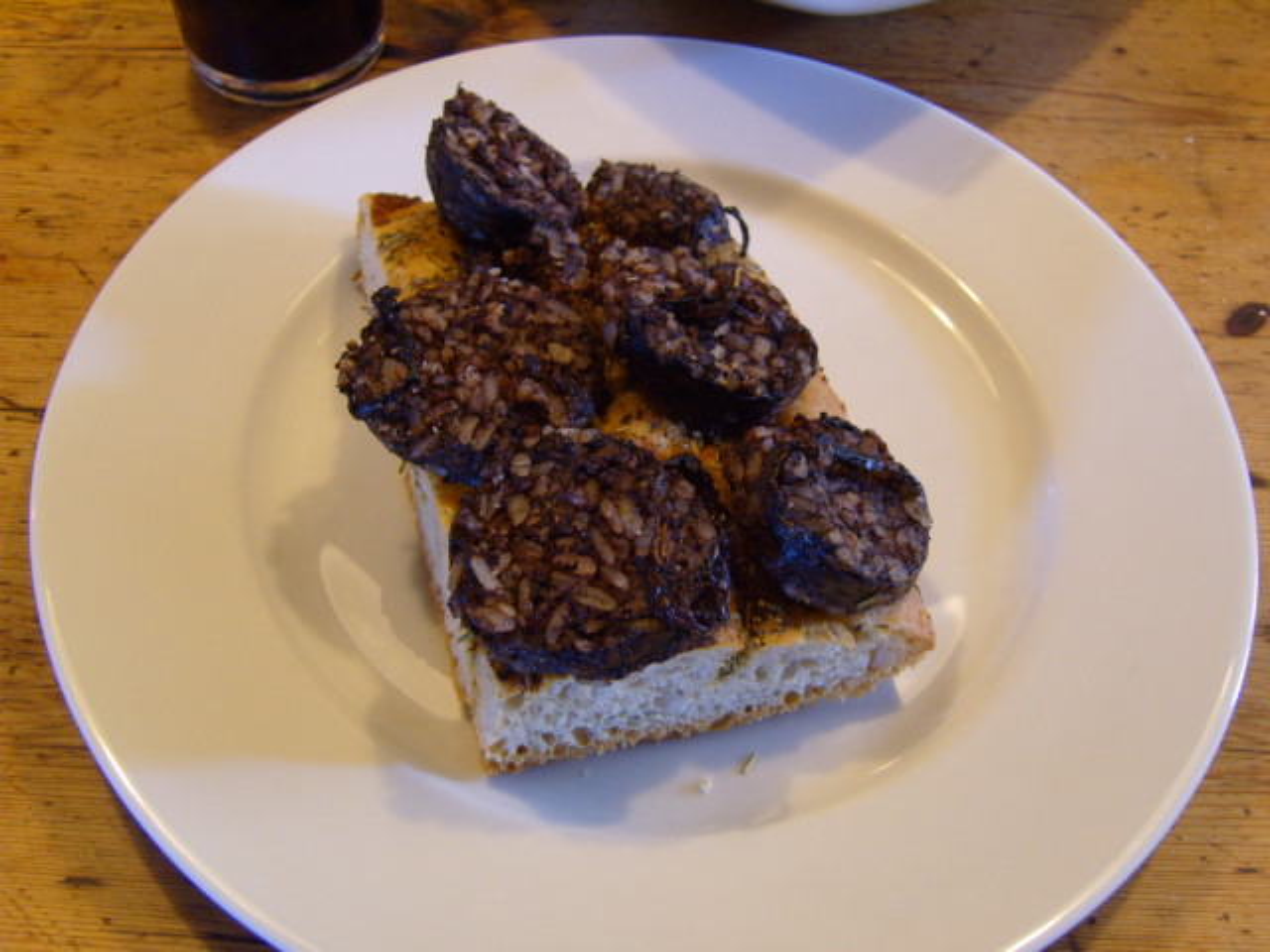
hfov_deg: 52.6
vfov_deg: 40.7
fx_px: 1284
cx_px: 635
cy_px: 476
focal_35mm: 35
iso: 200
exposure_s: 1/15
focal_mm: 7.4
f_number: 2.8
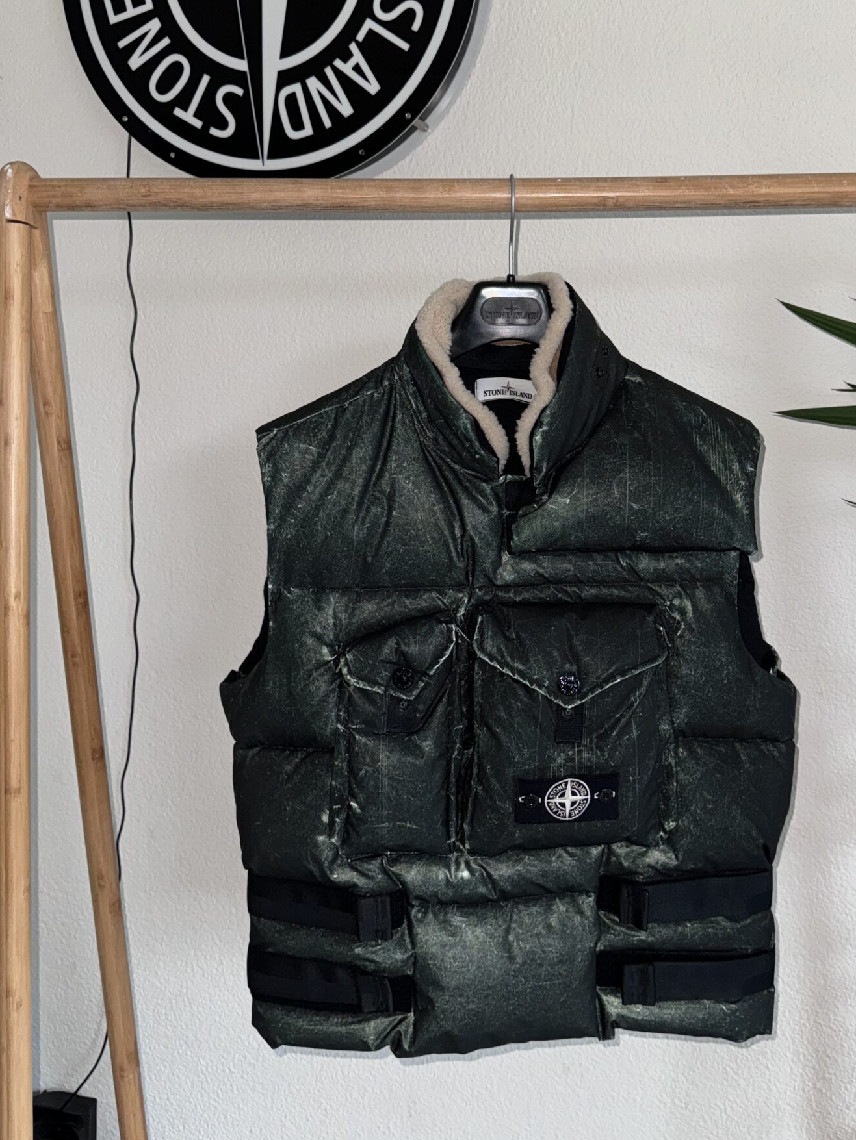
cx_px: 528
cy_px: 481
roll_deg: -0.4
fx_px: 1154
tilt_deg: -7.6
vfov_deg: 52.4
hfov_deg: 40.5
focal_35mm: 35
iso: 80
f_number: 1.78
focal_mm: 6.76
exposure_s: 1/24
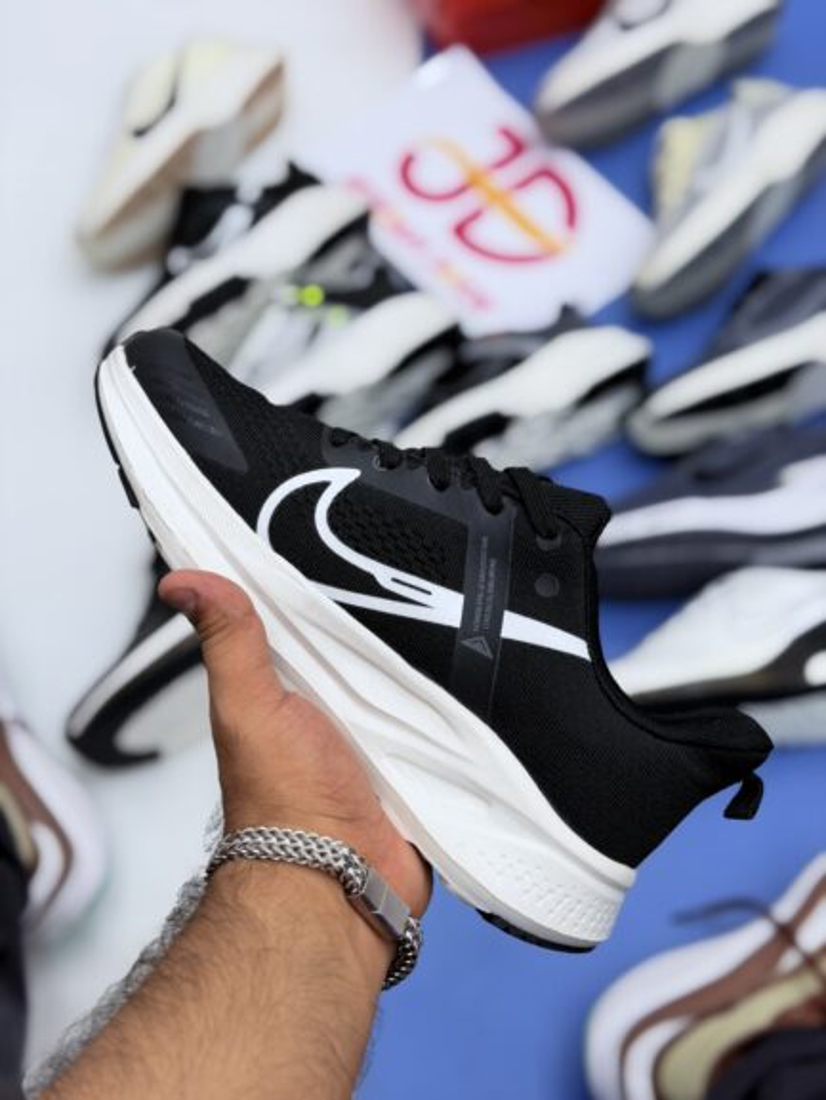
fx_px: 1527
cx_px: 413
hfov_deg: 30.3
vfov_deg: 39.6
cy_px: 550
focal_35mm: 48
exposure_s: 1/340
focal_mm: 6.76
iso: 64
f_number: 1.78
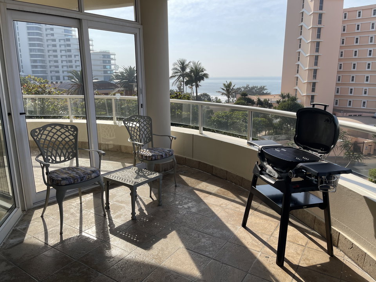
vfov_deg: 54.9
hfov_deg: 69.4
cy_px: 141
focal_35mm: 25
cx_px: 188
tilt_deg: -14.1
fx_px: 272
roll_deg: +0.1
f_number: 1.6
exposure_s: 1/1597
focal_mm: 5.1
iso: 32
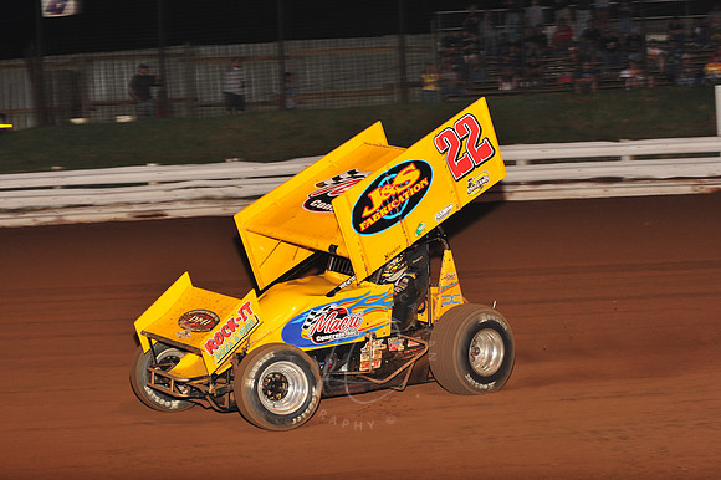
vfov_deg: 17.0
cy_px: 240
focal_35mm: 80
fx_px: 1601
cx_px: 360
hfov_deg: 25.4
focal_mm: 80
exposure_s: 1/320
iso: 1000
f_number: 7.1
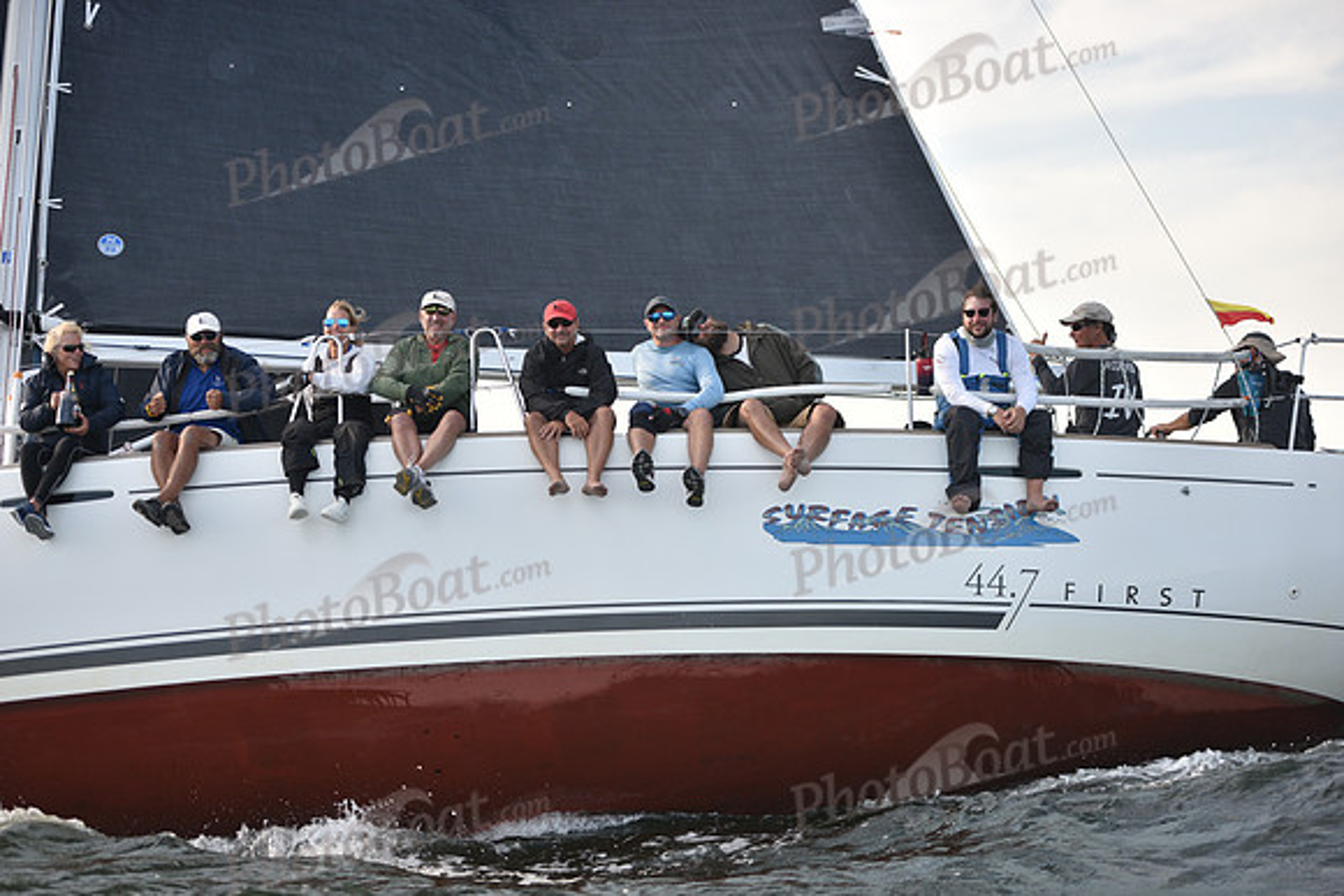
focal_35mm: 78
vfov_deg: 17.5
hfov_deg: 26.0
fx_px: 2913
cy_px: 448
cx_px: 672
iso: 250
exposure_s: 1/500
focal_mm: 78
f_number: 2.8
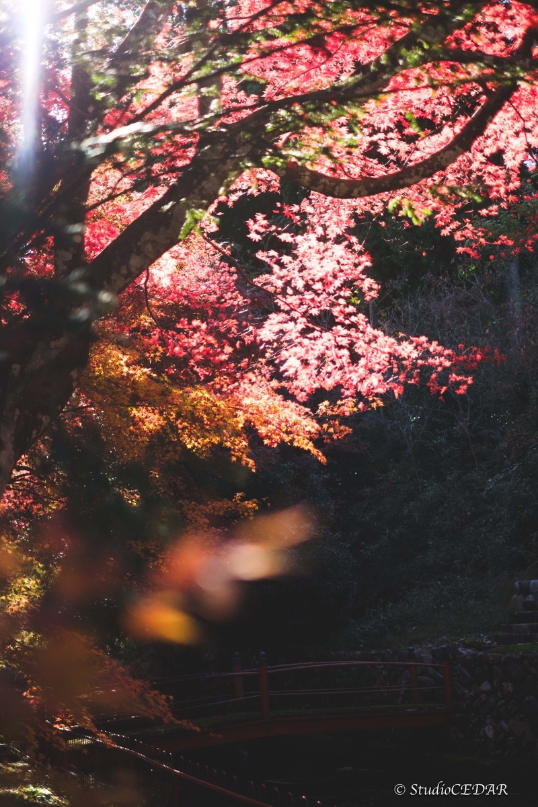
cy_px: 404
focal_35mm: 53
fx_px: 1188
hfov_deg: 25.5
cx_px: 269
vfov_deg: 37.5
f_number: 1.4
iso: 400
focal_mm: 35
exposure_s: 1/3200
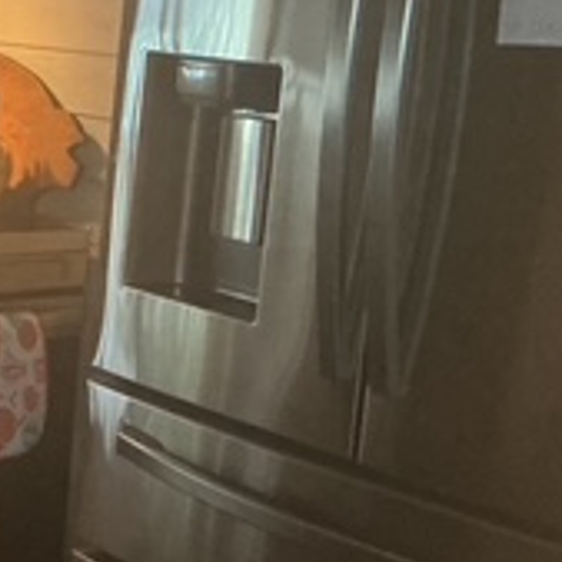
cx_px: -449
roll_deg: -2.1
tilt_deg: -9.2
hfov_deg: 15.4
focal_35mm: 97
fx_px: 1782
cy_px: 200
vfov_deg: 17.9
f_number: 1.8
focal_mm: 3
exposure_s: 1/40
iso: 250
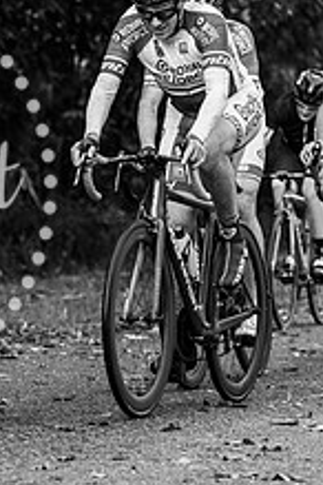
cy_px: 72
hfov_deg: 5.6
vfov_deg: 8.4
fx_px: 3284
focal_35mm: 244
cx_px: 192
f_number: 3.2
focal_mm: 92
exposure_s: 1/320
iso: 200
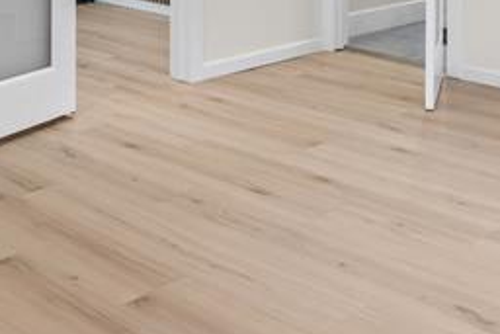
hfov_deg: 31.2
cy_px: -168
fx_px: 889
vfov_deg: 18.7
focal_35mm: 64
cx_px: 172
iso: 100
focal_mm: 16
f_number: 9
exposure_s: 1/1.25
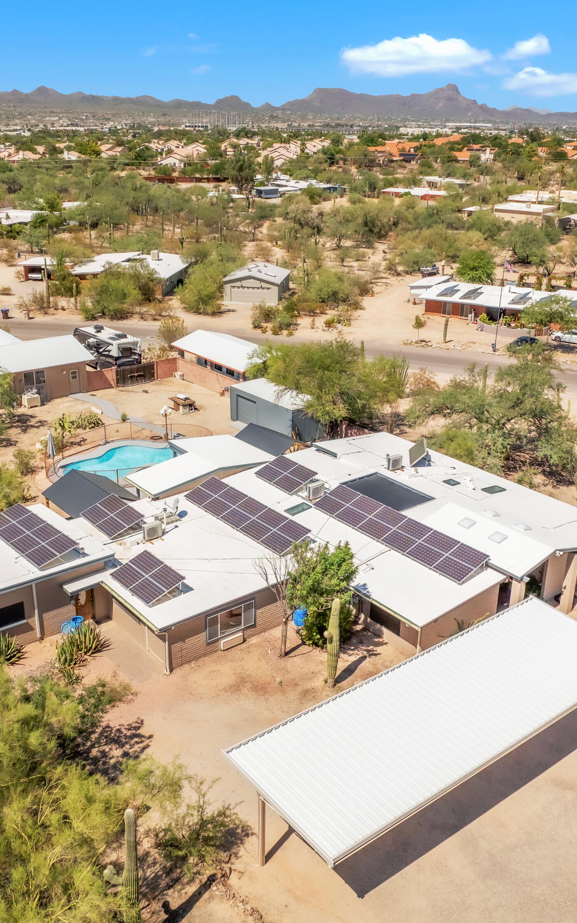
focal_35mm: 34
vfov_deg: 56.7
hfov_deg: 37.3
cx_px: 275
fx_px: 855
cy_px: 462
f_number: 2.8
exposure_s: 1/160
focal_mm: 12.29
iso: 400
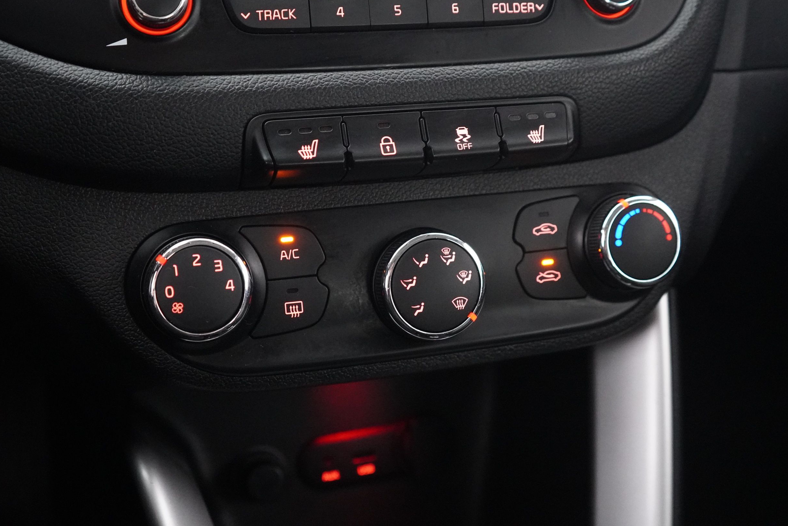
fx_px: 941
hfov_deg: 45.4
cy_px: 257
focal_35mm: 43
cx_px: 395
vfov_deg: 31.2
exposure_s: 1/13
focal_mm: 28
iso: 6400
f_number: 3.5
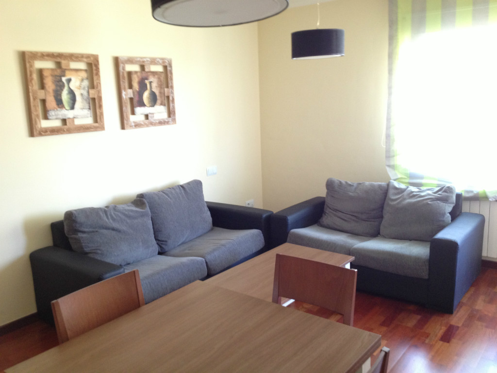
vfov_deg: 40.7
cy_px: 186
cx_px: 248
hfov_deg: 52.6
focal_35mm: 35
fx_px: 503
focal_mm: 4.28
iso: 125
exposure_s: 1/20
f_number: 2.4
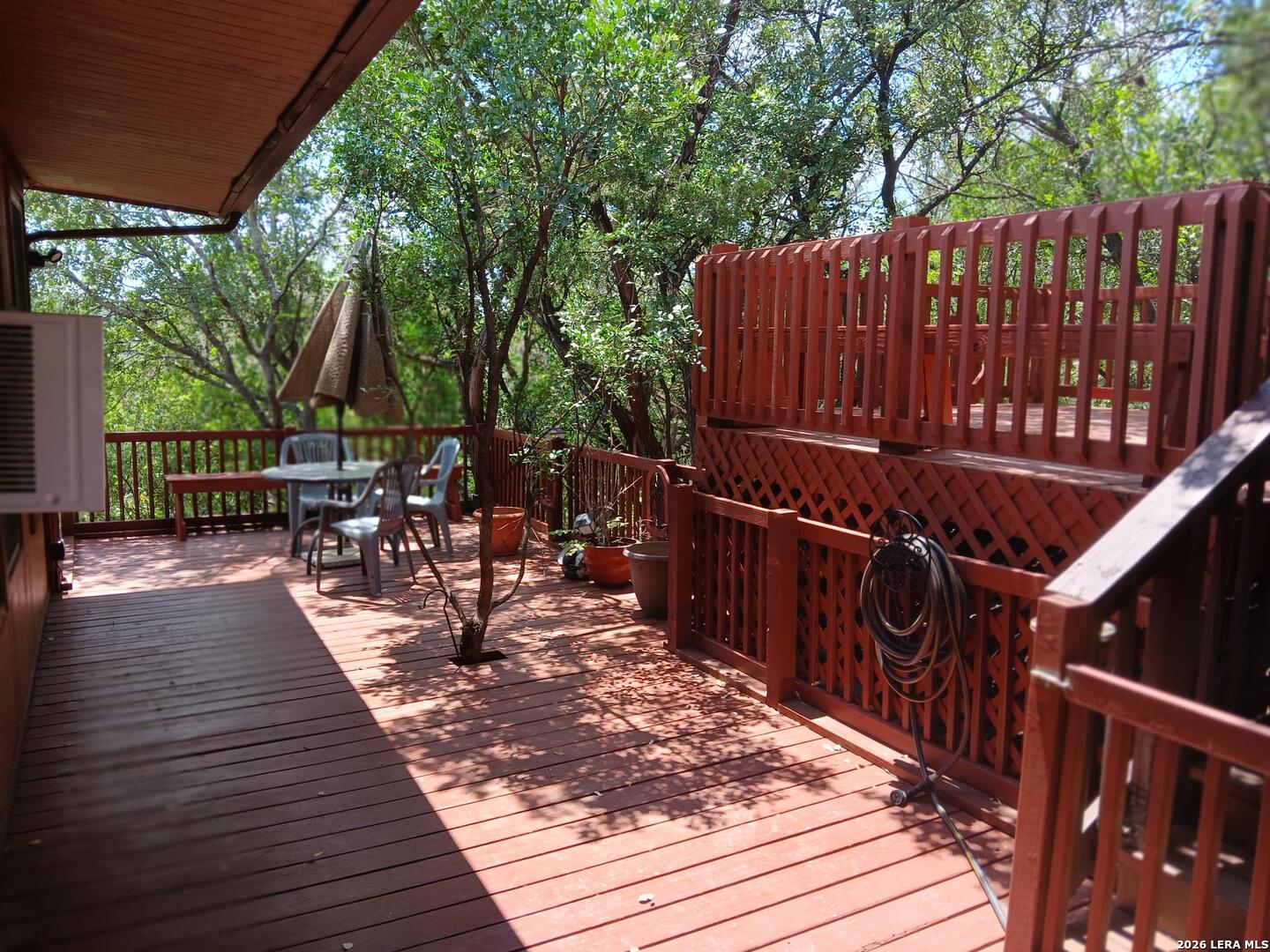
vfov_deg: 53.1
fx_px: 954
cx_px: 635
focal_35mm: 26
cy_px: 476
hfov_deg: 67.3
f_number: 1.8
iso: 32
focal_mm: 3.98
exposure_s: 1/120
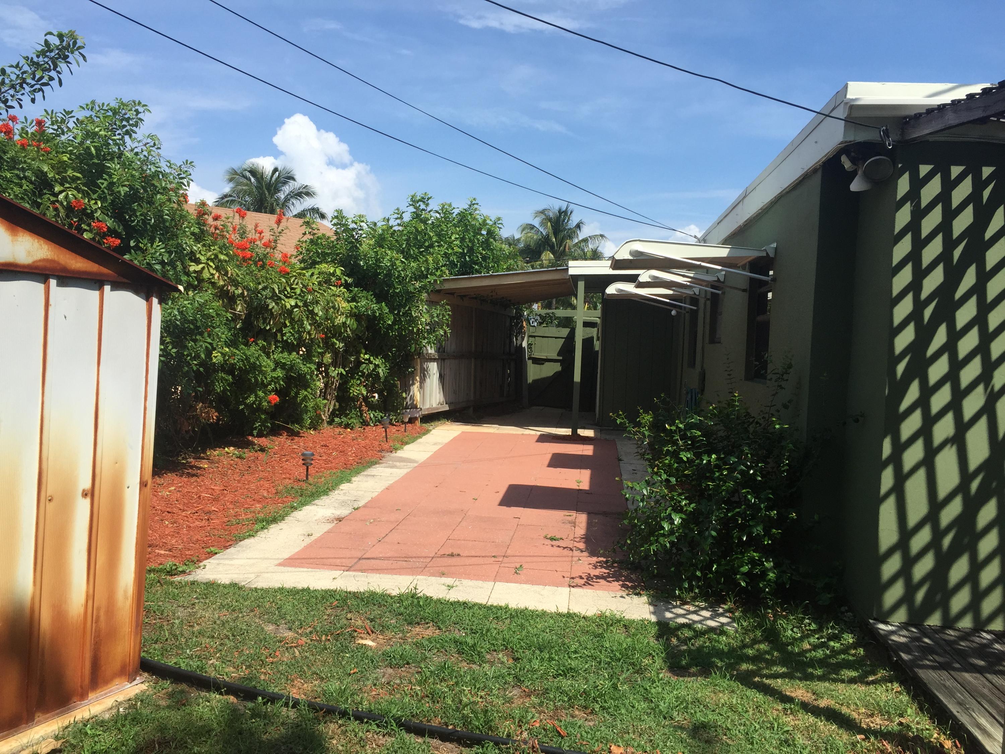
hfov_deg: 61.7
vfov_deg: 48.2
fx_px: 842
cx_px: 502
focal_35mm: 29
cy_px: 377
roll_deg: -3.1
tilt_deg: -1.6
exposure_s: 1/1883
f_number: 2.2
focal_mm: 4.15
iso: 32
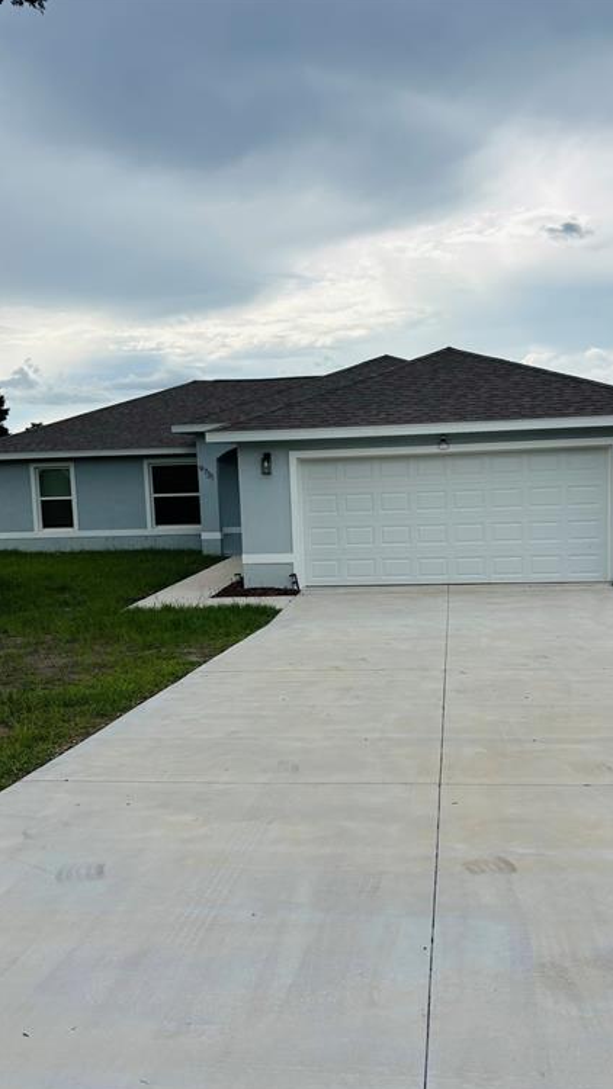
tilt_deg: -4.4
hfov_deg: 40.1
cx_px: 347
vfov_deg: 66.1
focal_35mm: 29
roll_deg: +1.9
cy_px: 550
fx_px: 838
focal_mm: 5.96
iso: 50
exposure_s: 1/3311
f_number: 1.6
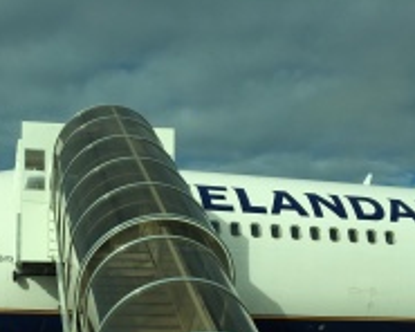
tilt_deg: +5.5
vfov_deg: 26.2
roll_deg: -0.4
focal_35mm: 56
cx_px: 110
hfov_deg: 33.0
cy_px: 305
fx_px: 688
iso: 25
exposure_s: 1/1748
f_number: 2.2
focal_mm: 4.15
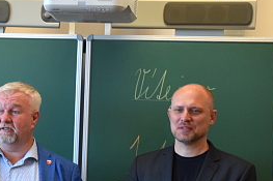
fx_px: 1660
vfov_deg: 6.2
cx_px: 5
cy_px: 212
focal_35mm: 219
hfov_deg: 9.3
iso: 500
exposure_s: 1/60
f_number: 4.5
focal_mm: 48
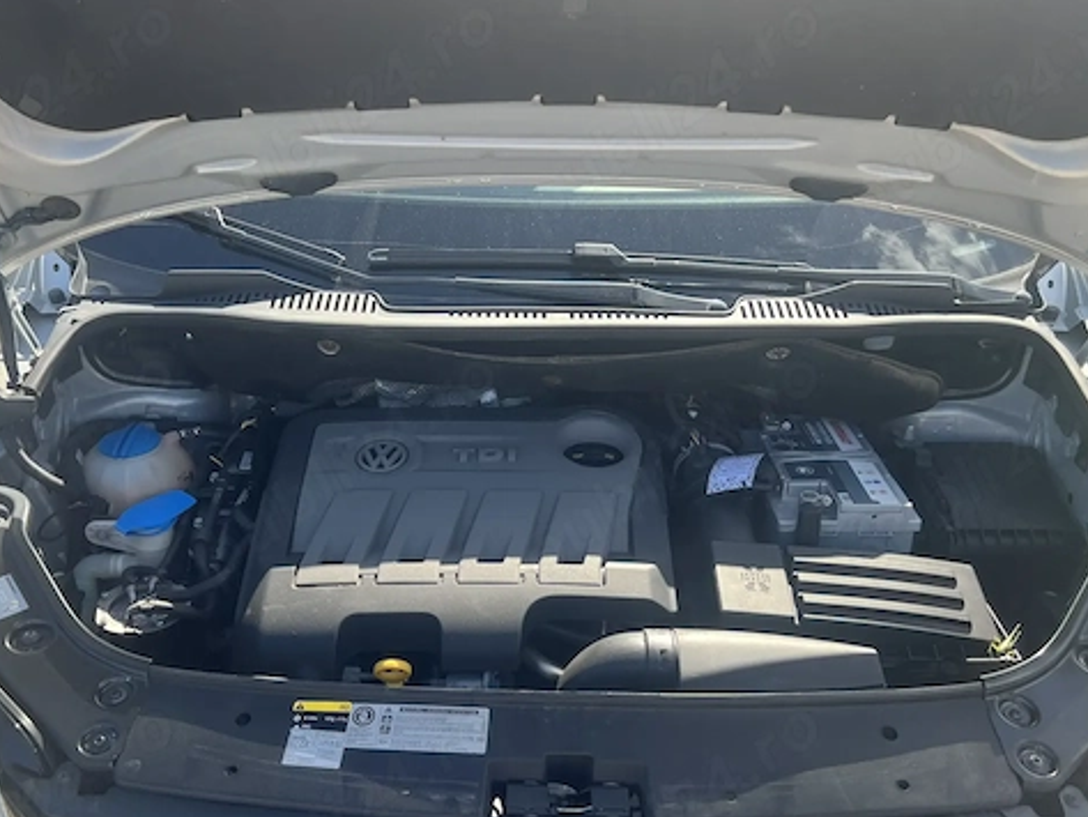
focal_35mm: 33
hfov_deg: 55.3
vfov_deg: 42.7
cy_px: 493
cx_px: 508
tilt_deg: -30.7
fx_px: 1037
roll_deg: +0.1
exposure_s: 1/718
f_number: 1.5
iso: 50
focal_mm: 5.7
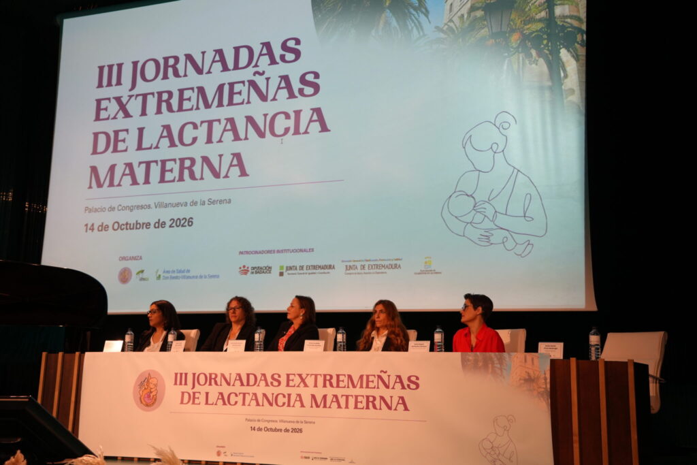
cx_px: 348
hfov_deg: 49.5
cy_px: 232
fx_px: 755
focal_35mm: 39
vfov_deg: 34.2
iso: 1250
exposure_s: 1/160
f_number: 4
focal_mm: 39
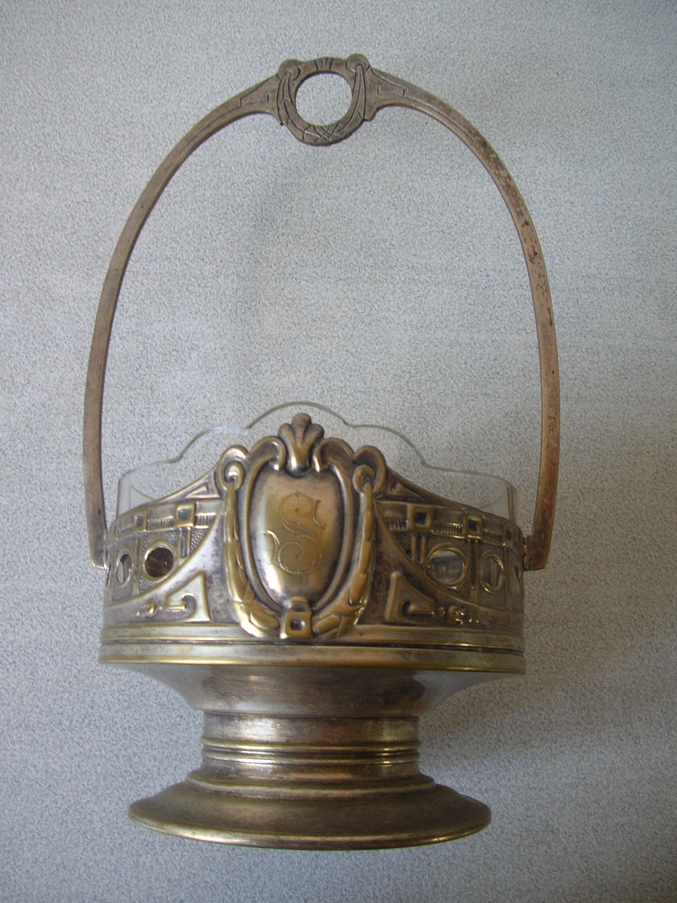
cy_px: 441
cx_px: 331
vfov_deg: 51.4
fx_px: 939
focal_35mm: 36
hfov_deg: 39.7
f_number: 2.8
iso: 50
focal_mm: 5.8
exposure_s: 1/13.2
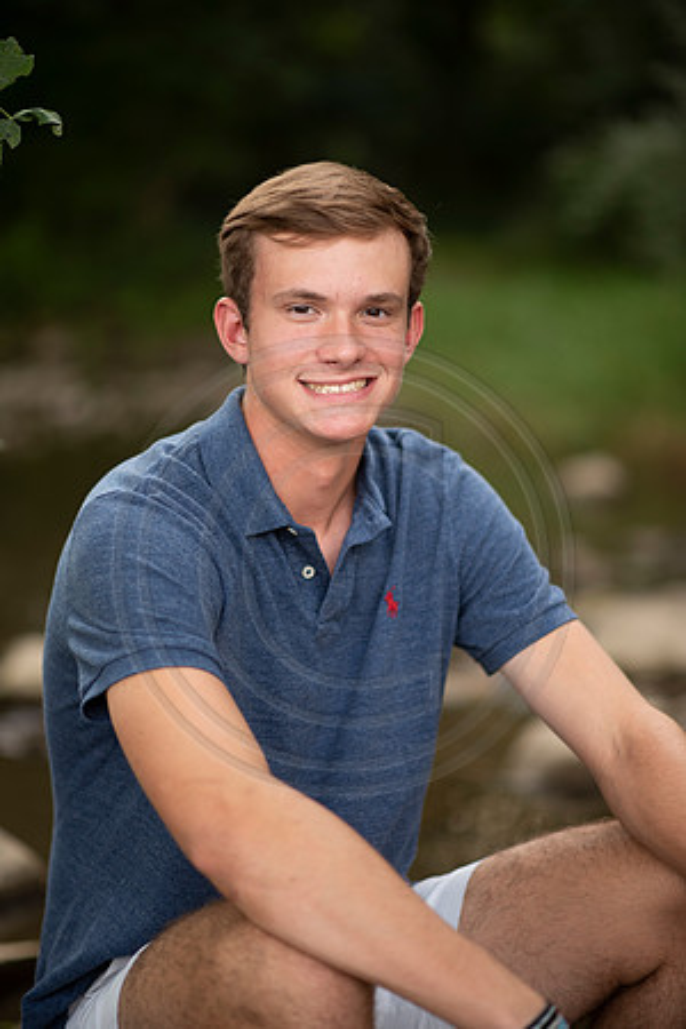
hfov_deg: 16.1
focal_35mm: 85
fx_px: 2429
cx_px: 343
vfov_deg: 23.9
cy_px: 514
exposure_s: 1/250
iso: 125
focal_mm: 85
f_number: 1.8
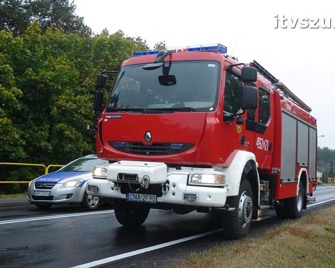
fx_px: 422
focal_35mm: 43
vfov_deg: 35.2
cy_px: 134
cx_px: 200
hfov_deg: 43.1
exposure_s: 1/200
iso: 1000
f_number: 7.1
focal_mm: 25
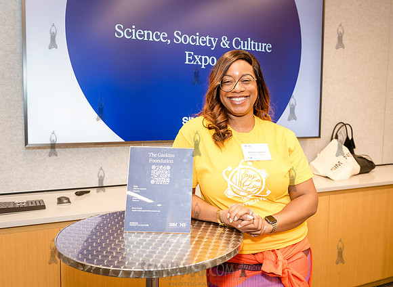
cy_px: 138
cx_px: 224
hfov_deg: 52.4
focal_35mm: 35
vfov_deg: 39.7
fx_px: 398
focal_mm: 32
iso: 4000
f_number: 4
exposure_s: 1/250
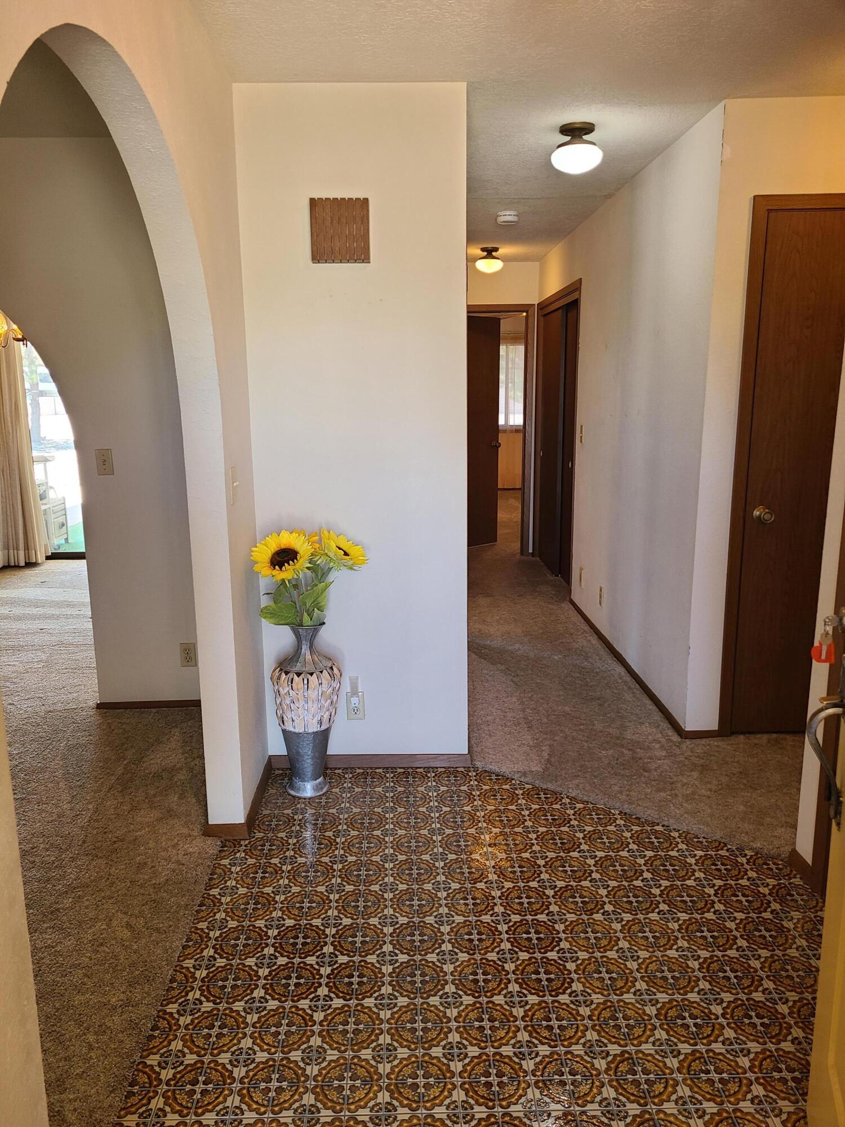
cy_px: 564
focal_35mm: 26
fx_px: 846
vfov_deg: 67.3
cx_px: 422
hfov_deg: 53.1
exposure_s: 1/60
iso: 100
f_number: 1.8
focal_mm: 5.4
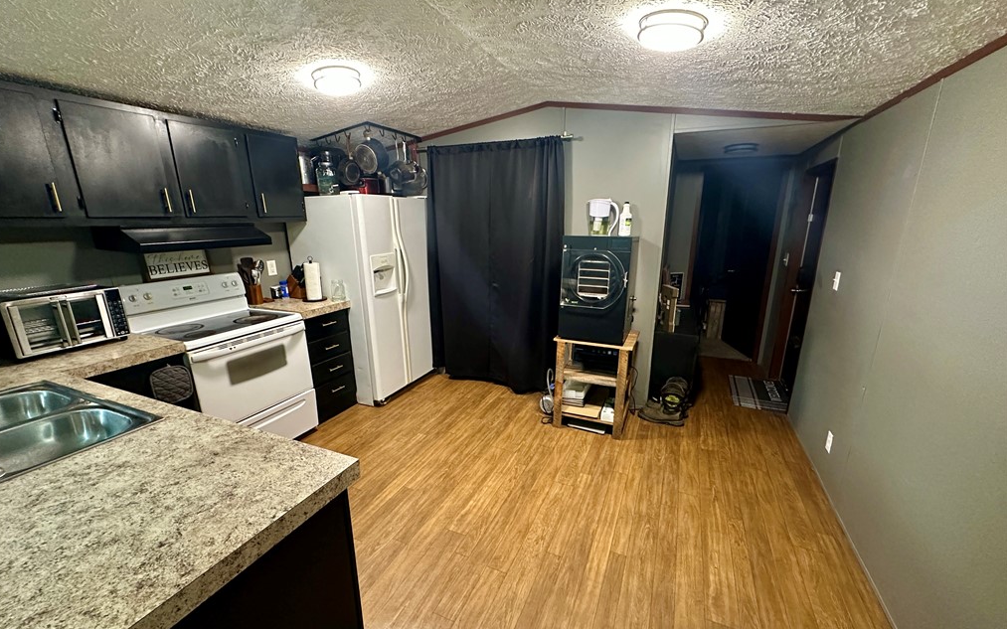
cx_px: 502
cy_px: 327
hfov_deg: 101.5
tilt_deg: -15.0
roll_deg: -0.3
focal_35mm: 15
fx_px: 412
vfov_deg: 74.8
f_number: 2.2
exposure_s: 1/60
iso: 800
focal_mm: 2.22
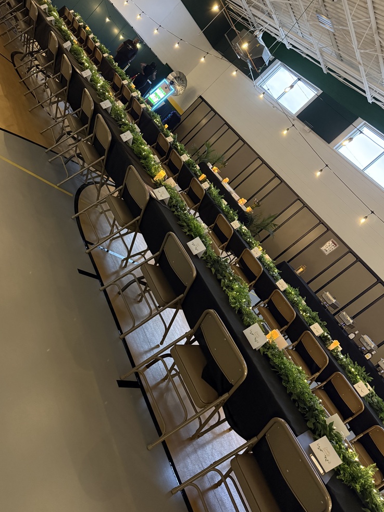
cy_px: 247
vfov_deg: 69.4
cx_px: 195
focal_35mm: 25
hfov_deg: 54.9
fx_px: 370
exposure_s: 1/30
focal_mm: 6.76
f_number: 1.78
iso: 1000
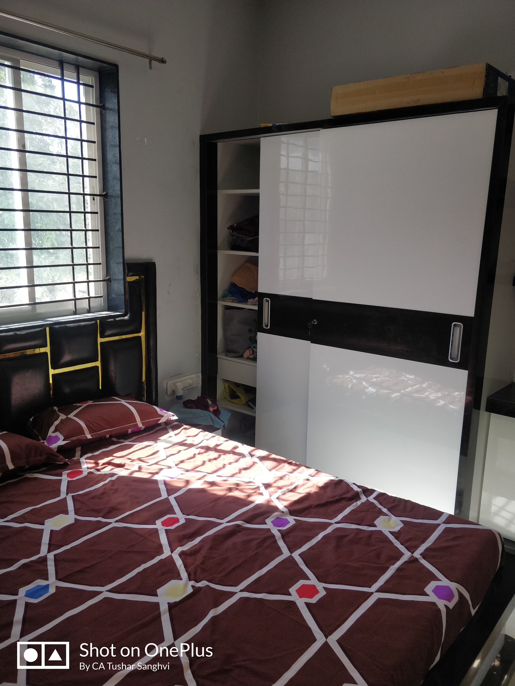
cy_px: 343
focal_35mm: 24
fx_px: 476
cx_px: 258
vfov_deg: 71.6
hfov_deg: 56.8
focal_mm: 4.1
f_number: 1.7
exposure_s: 1/100
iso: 400
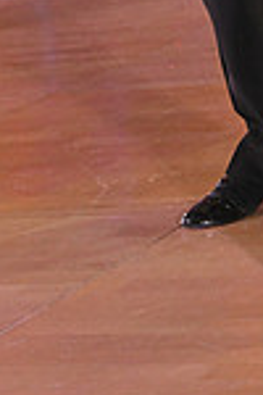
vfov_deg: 10.1
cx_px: 459
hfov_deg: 7.0
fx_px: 2115
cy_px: -284
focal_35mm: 193
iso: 3200
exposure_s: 1/320
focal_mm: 50
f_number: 6.3
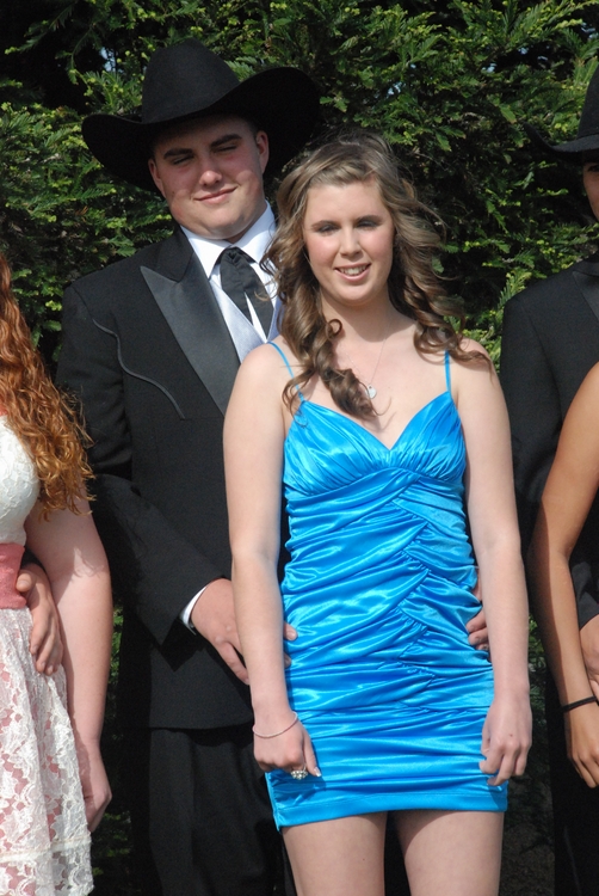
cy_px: 448
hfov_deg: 8.7
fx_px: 3920
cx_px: 300
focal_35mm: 158
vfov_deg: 13.0
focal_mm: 105
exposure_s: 1/1600
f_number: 10
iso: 1600
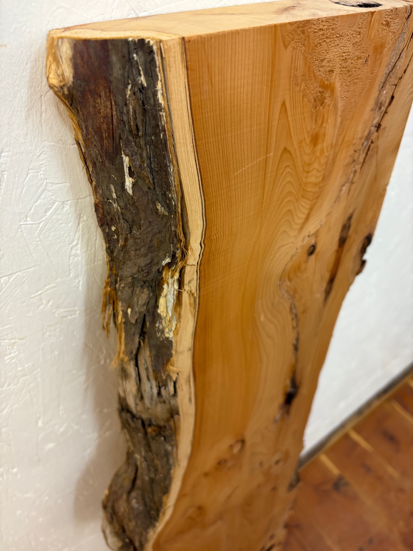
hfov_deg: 53.1
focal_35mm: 26
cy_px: 276
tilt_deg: -45.1
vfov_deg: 67.3
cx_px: 206
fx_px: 414
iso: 100
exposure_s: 1/50
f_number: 1.6
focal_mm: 5.96
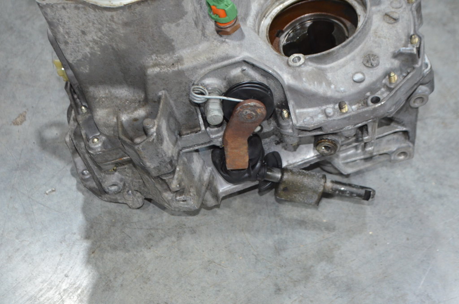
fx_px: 859
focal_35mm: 68
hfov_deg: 29.9
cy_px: 152
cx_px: 230
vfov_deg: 20.1
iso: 2200
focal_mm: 45
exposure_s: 1/60
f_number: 5.3
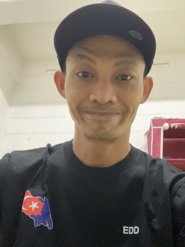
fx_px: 214
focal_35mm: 30
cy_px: 124
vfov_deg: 60.0
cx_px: 92
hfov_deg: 46.8
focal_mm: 2.71
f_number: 2.2
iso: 1600
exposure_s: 1/17
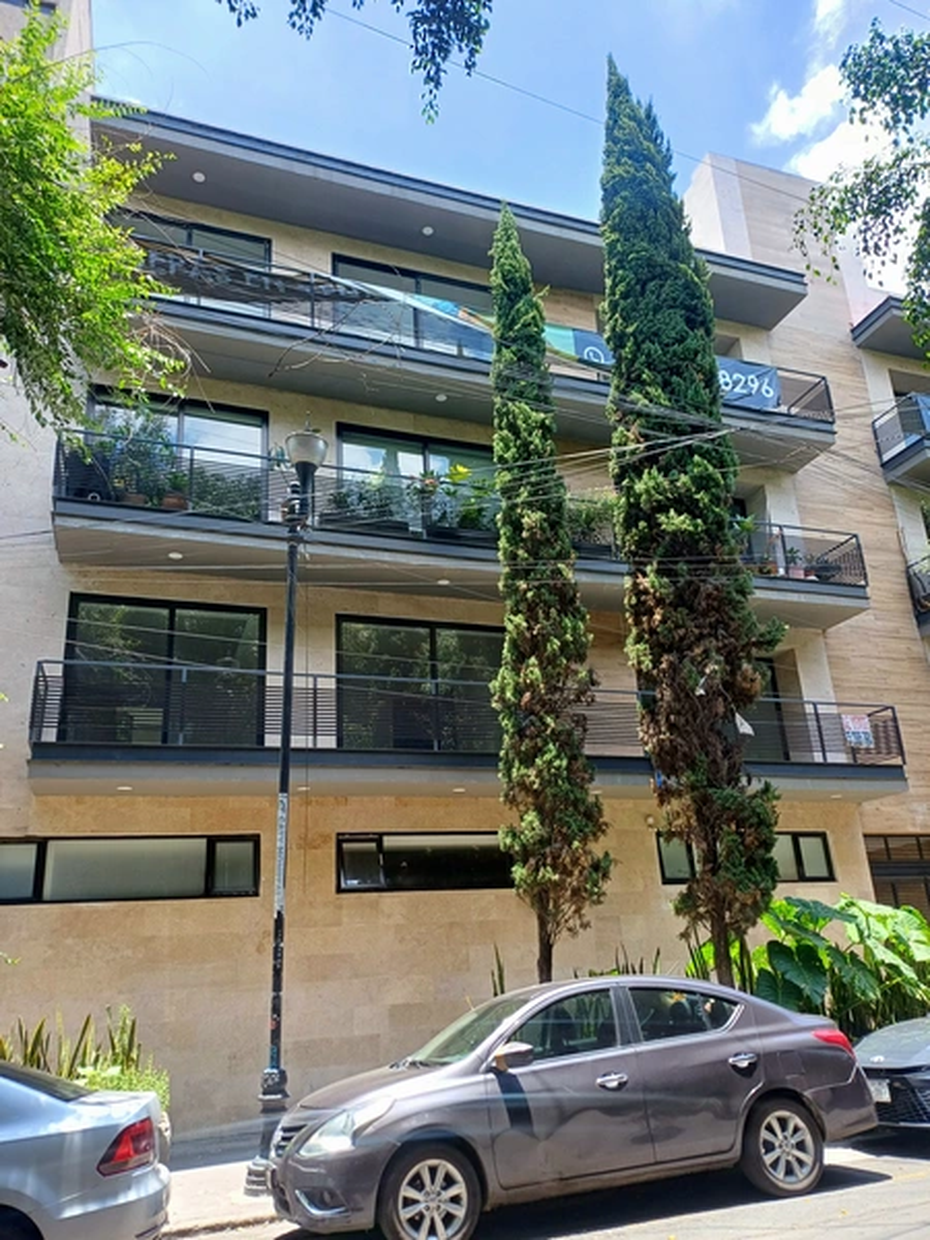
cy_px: 620
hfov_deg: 54.9
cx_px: 465
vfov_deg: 69.4
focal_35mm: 25
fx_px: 896
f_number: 1.8
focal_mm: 4.65
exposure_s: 1/189
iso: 50
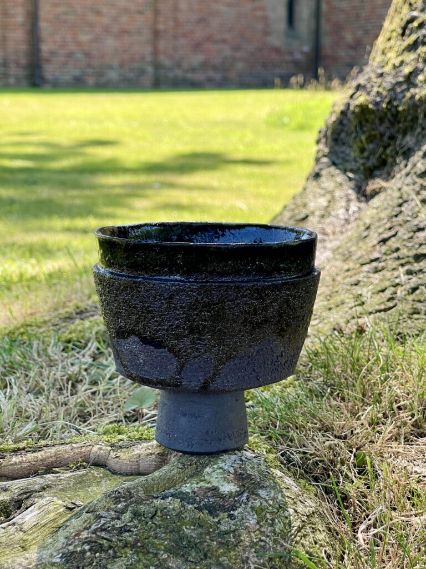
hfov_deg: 22.9
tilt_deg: -10.3
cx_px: 213
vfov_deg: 30.3
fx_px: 1050
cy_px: 284
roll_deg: +0.3
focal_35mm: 64
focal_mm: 7.5
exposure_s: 1/187
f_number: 2.2
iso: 20
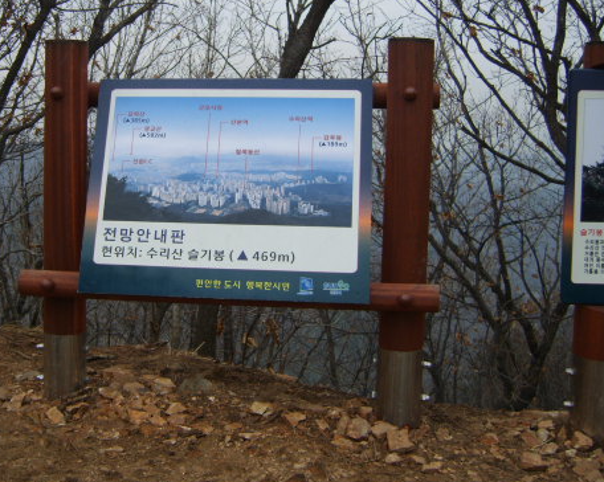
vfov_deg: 31.3
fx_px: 857
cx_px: 224
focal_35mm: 48
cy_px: 184
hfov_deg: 38.5
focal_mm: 7.4
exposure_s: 1/500
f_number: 2.8
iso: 50
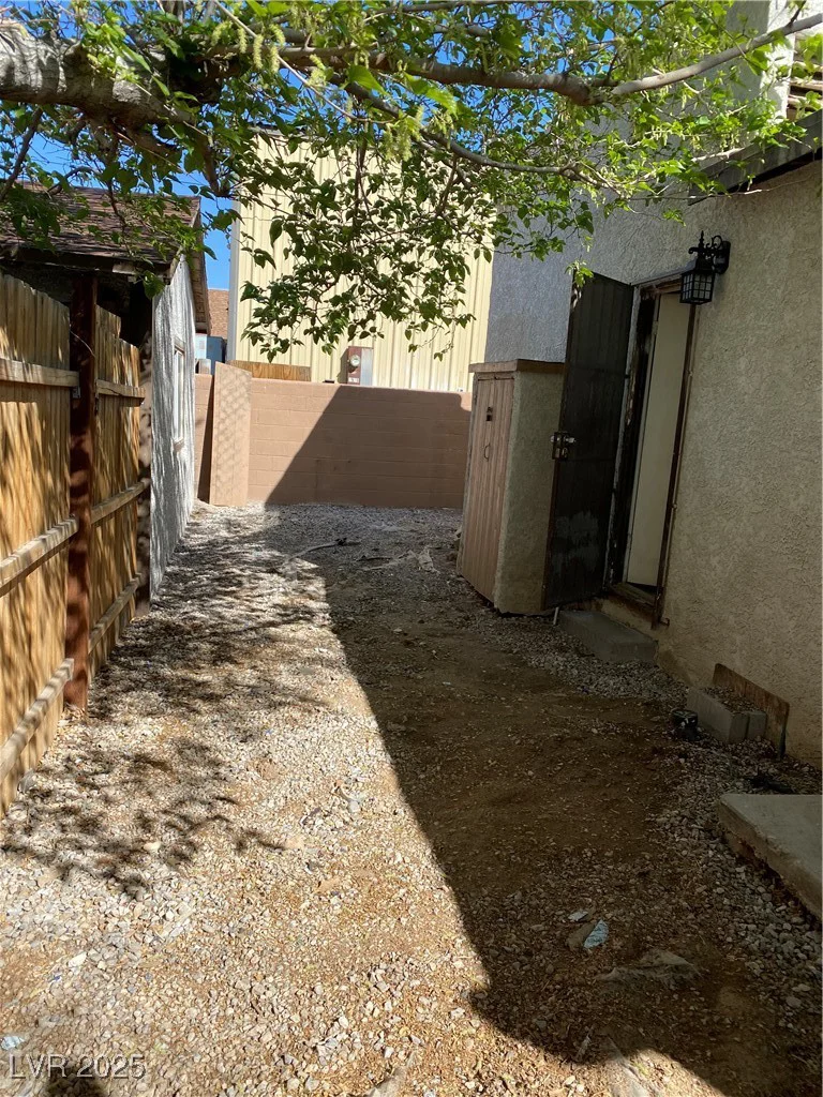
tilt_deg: -6.9
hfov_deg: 53.1
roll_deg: -4.0
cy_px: 548
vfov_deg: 67.3
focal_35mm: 26
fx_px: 824
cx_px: 412
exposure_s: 1/1608
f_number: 1.8
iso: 32
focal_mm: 4.25
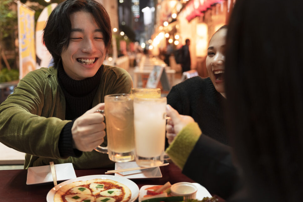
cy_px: 100
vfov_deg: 34.6
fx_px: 324
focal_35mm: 39
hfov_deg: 50.1
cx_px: 145
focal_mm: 36.5
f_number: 2.8
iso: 800
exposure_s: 1/80
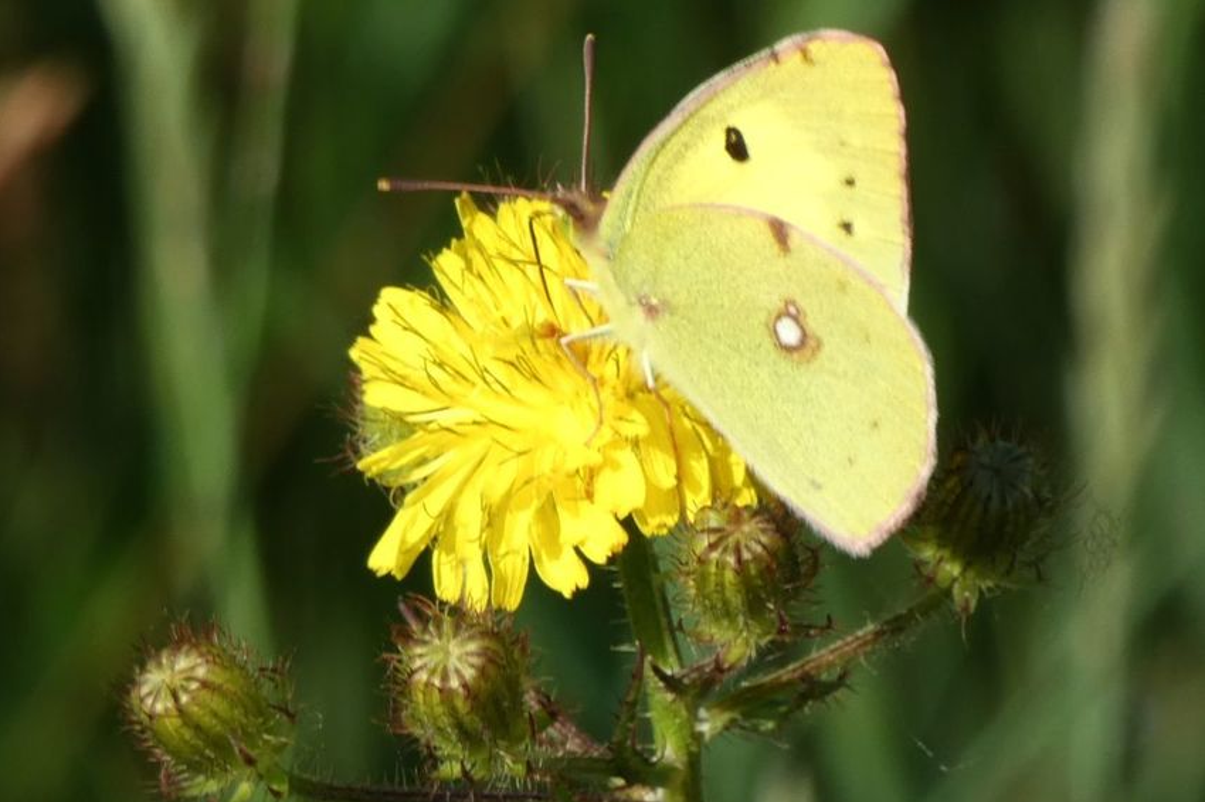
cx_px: 602
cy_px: 407
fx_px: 14955
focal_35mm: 447
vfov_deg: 3.1
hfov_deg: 4.6
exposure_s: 1/160
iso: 80
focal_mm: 76.7
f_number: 5.6
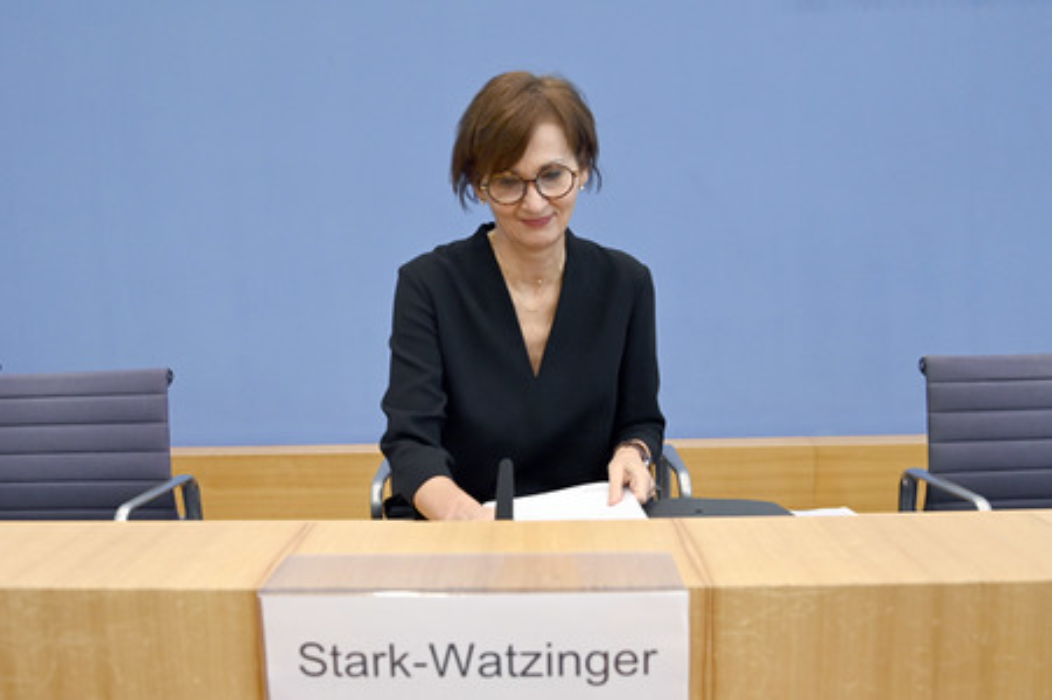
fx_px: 934
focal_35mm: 32
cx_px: 526
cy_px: 350
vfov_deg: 41.1
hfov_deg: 58.8
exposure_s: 1/640
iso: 4500
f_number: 5.6
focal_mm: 32
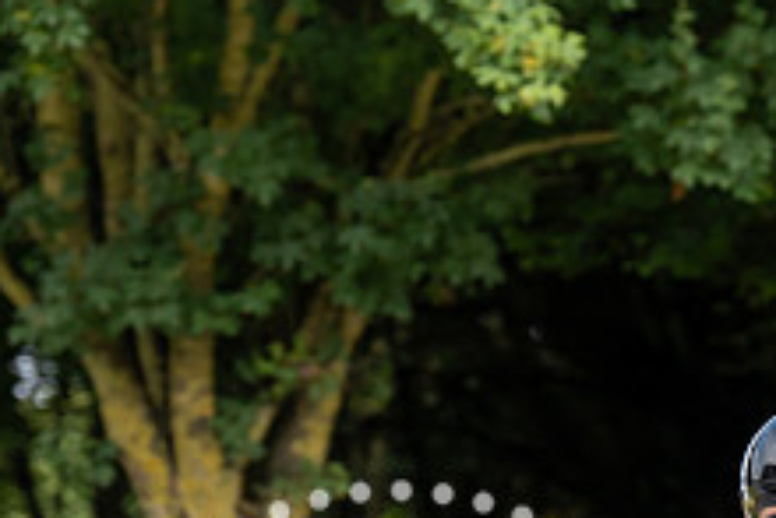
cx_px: 949
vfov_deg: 4.9
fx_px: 6039
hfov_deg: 7.3
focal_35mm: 280
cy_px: 633
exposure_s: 1/1000
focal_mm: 106
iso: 500
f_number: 4
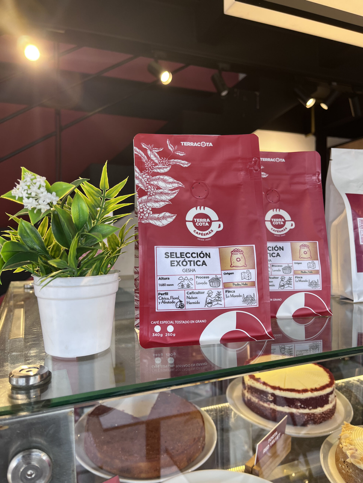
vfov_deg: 67.3
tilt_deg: -0.2
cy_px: 242
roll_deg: +1.0
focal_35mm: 26
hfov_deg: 53.1
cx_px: 182
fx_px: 364
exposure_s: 1/138
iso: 32
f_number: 1.6
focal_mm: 5.1
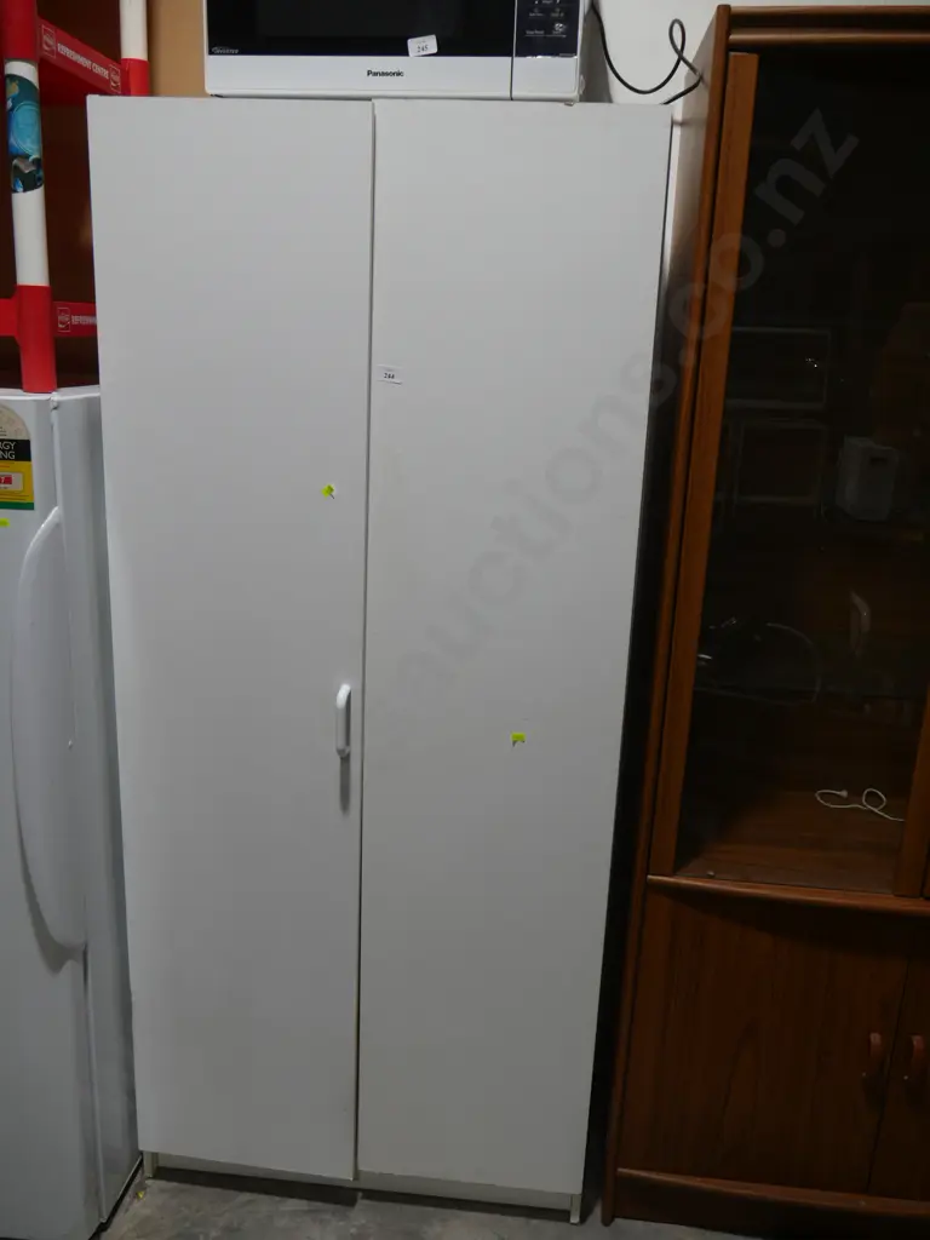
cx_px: 465
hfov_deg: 49.7
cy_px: 620
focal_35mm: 28
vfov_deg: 63.4
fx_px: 1003
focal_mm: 14
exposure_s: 1/125
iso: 200
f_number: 4
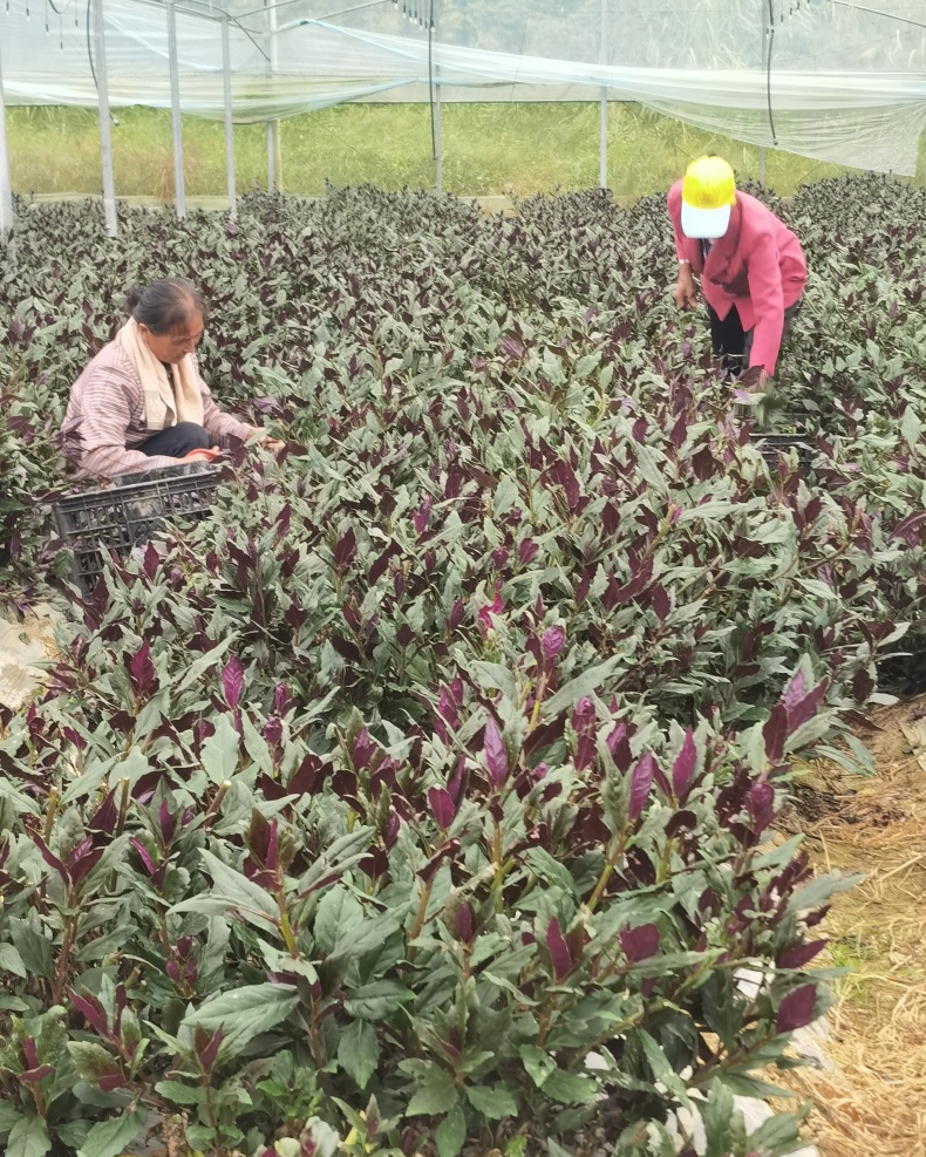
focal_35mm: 77
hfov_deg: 19.9
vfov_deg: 24.7
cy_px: 607
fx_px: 2637
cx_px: 465
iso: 125
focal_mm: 6.71
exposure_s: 1/50
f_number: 1.9
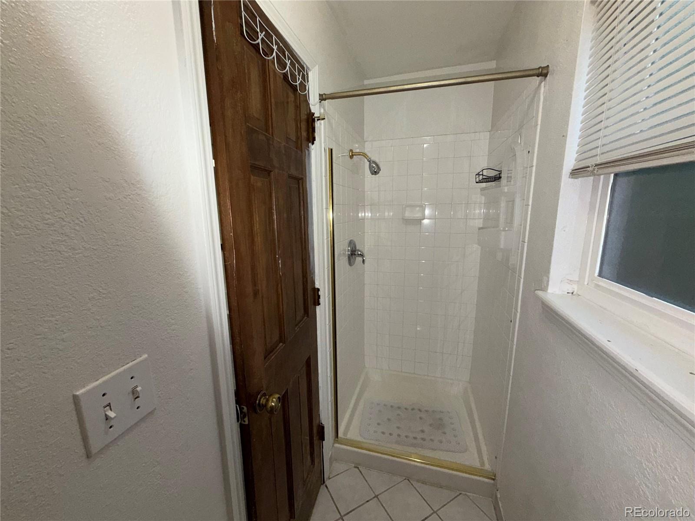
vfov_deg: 85.7
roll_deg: +1.1
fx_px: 281
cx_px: 348
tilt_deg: -10.3
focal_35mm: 14
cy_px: 260
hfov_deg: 102.1
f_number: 2.2
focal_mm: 2.22
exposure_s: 1/60
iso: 125
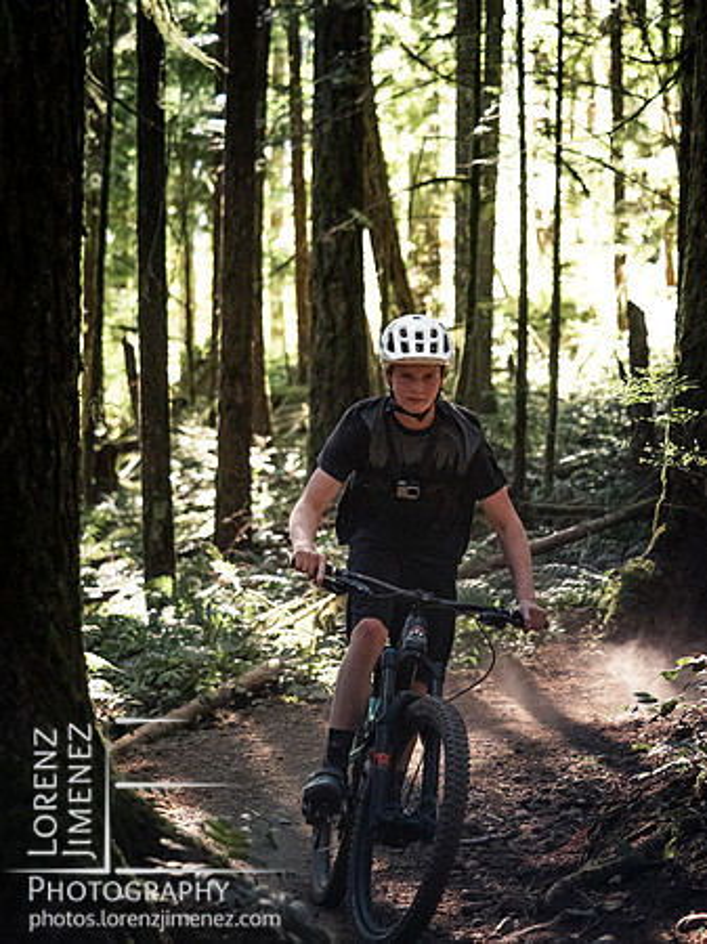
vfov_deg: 15.9
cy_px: 472
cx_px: 354
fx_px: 3380
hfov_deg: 11.9
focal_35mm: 124
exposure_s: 1/800
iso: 3200
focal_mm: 62
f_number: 2.8
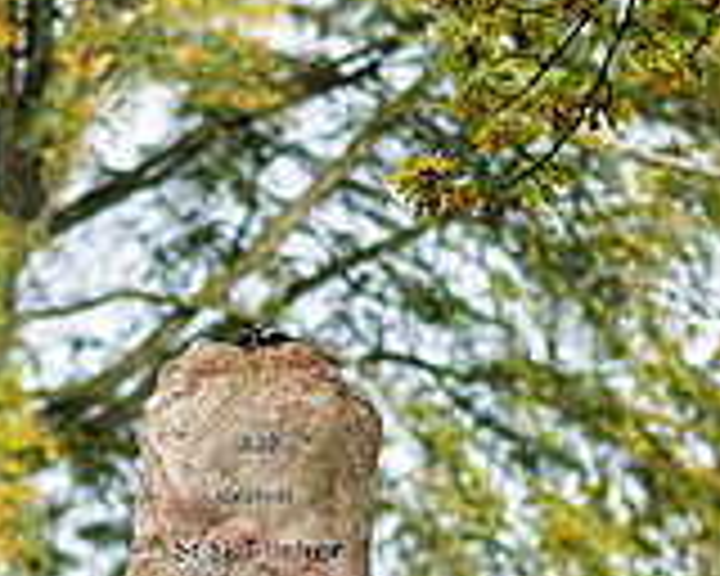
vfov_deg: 5.3
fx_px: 6180
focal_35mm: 290
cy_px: 547
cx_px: 176
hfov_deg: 6.7
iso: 64
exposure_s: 1/500
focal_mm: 85
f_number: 1.4
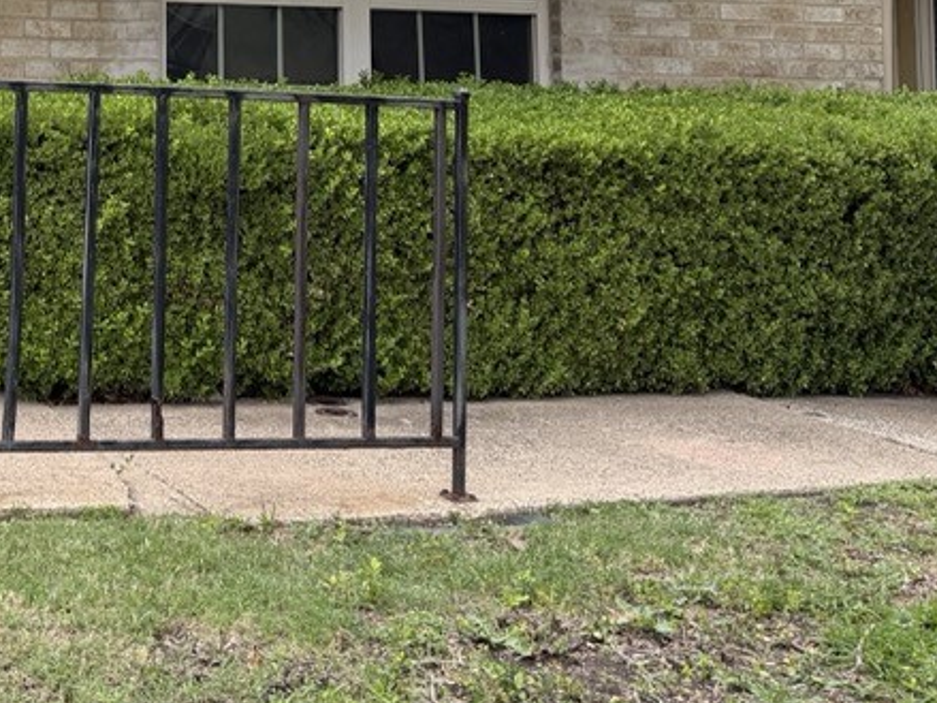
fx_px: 1894
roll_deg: -1.1
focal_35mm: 70
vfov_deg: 19.8
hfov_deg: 26.1
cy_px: -120
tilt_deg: +4.4
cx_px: -38
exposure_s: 1/1230
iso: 100
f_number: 1.78
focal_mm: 6.76
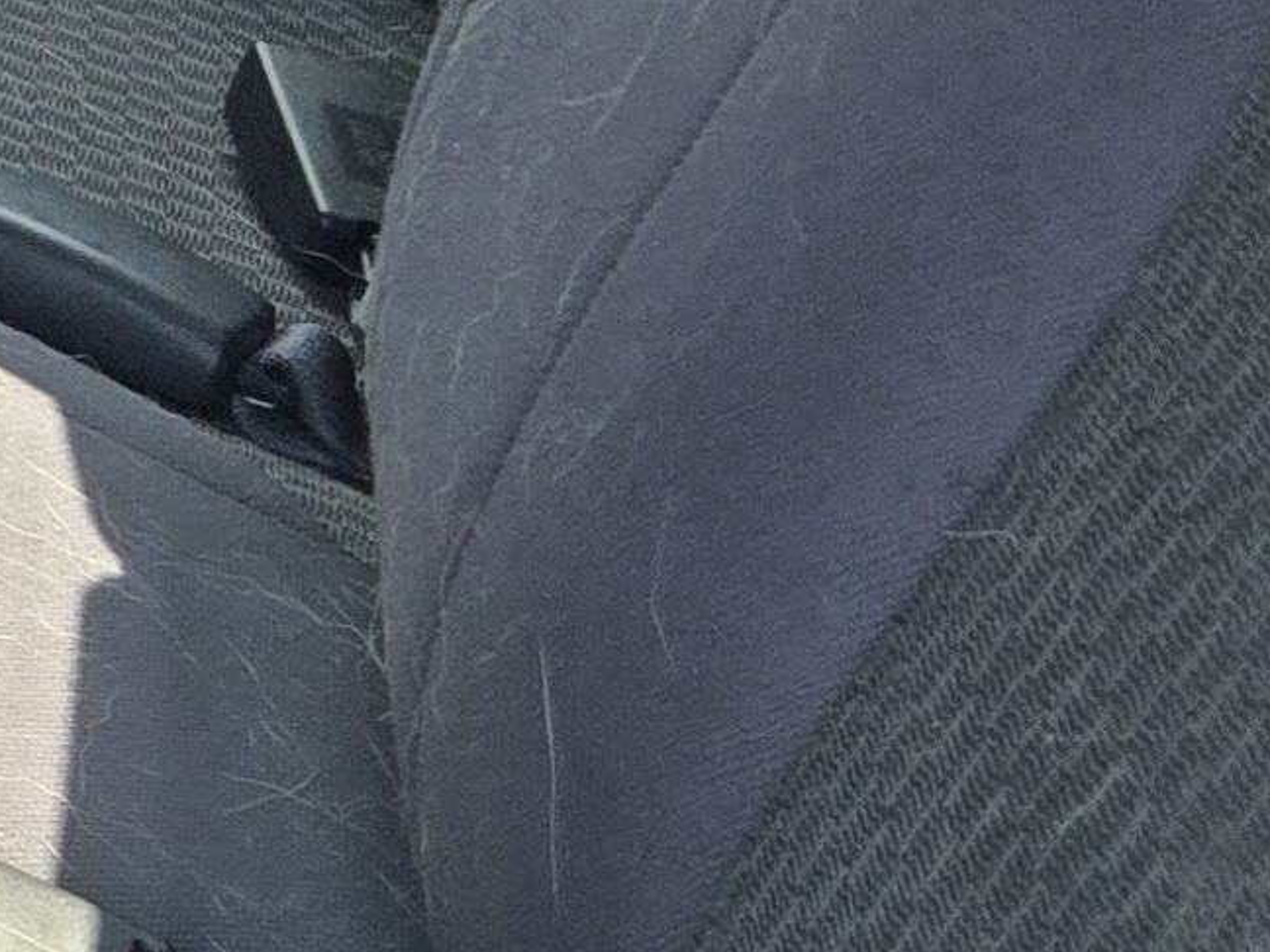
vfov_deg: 9.7
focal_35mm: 142
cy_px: -952
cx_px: -1421
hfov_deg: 12.1
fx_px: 5210
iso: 80
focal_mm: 5.4
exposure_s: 1/1437
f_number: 1.8
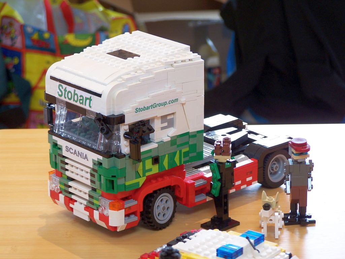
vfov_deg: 11.6
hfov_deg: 15.4
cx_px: 172
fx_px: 1276
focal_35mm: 128
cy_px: 130
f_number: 3.2
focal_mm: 21.2
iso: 80
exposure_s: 1/20
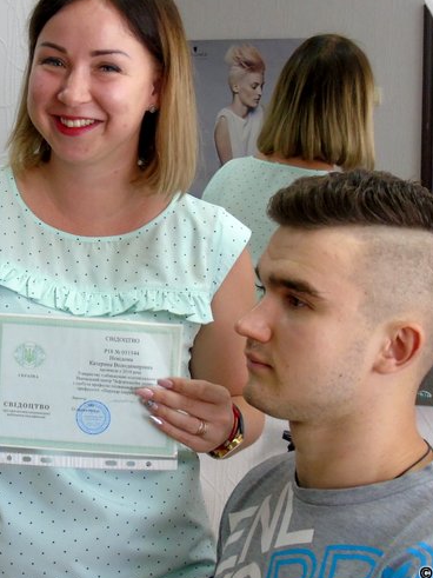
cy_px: 250
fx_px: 1251
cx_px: 92
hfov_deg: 19.4
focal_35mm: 75
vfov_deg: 26.0
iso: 400
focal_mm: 8.2
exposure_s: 1/30
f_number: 4.1
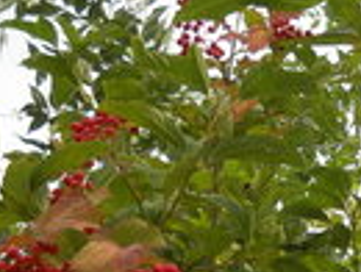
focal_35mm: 110
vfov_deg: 13.3
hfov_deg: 17.4
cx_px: 369
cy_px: 287
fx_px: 1149
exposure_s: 1/250
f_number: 5.5
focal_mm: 6.72
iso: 80
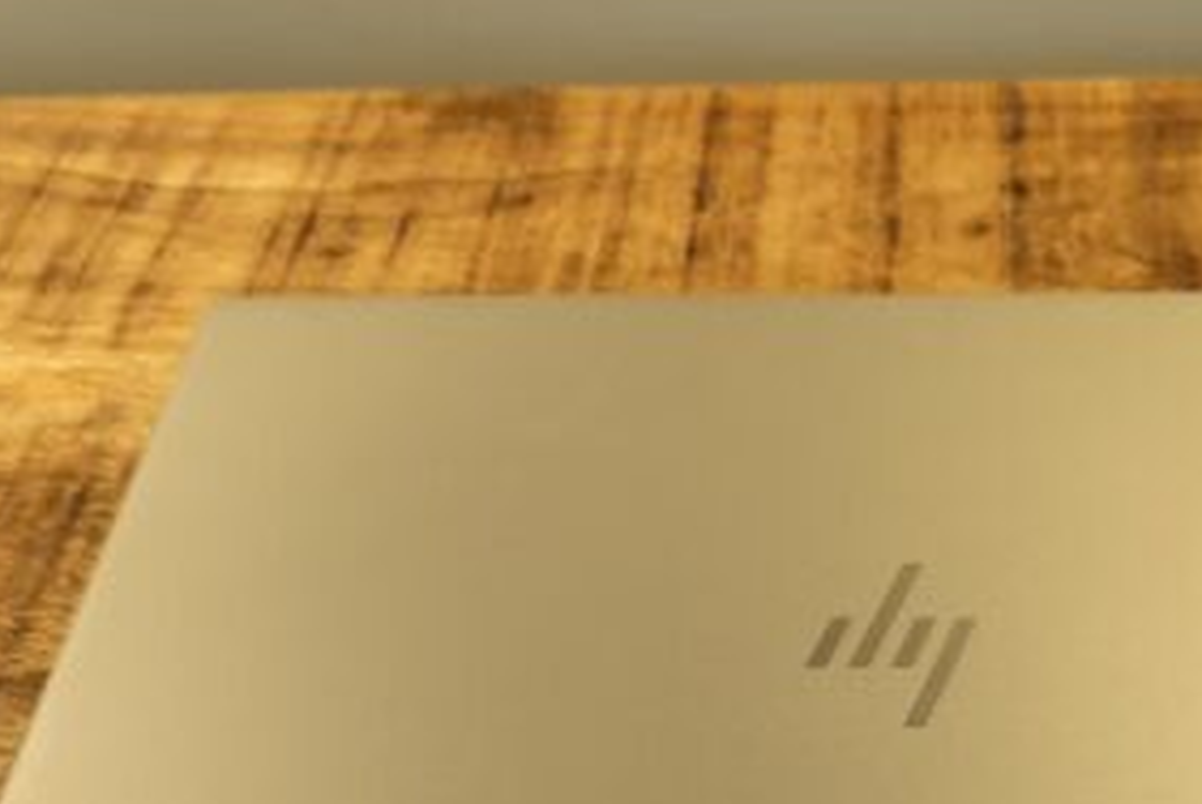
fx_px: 1705
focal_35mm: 51
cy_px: 770
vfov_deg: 25.5
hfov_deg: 38.0
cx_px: 885
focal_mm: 6.55
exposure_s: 1/50
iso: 80
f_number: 1.6
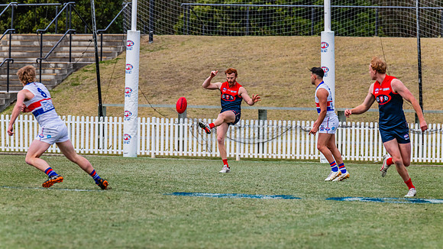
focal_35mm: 440
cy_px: 131
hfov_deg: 4.9
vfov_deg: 2.8
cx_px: 222
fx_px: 5167
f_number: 9
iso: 800
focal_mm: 420
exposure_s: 1/1600
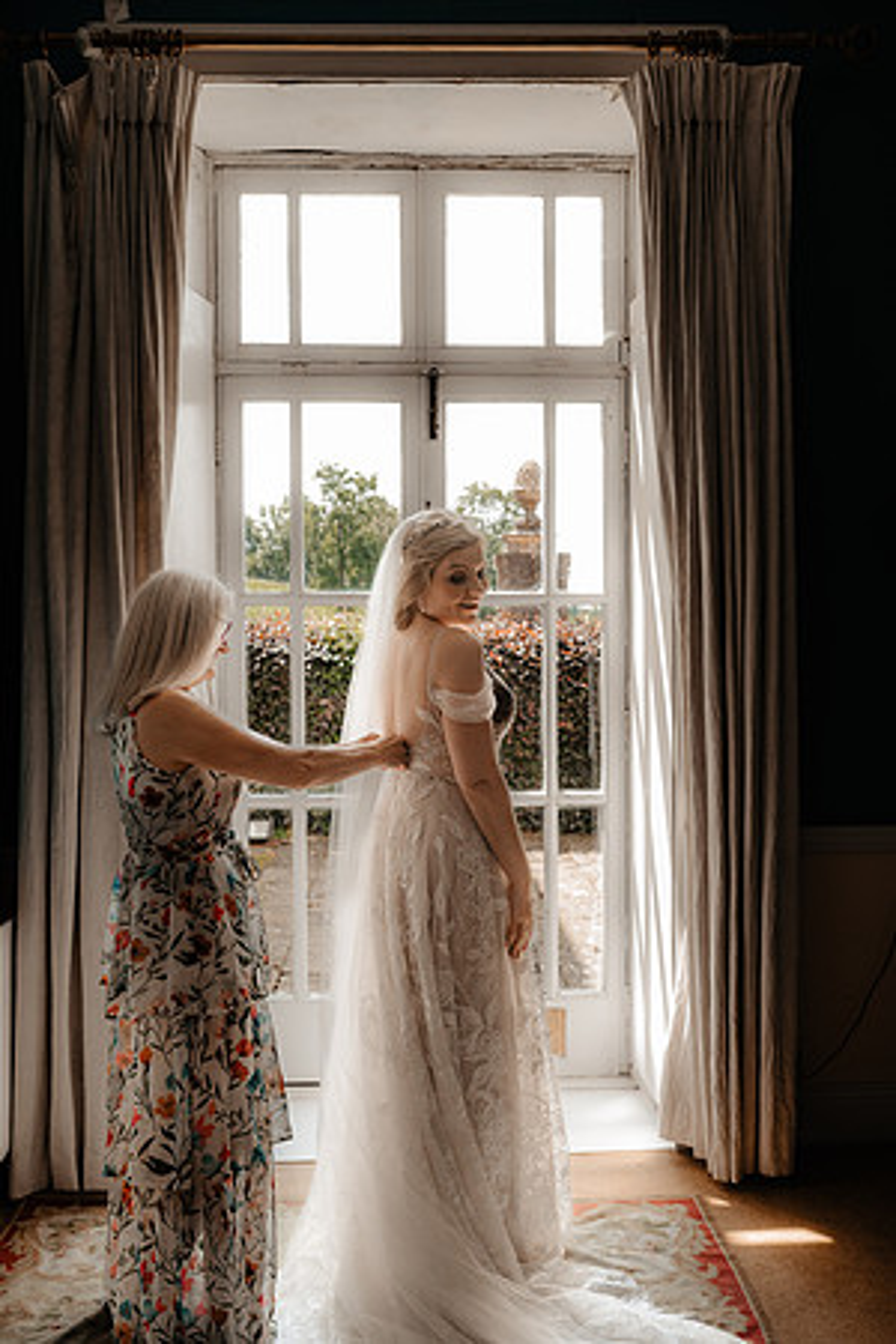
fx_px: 1307
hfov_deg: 37.9
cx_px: 448
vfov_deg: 54.4
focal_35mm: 35
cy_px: 672
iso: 320
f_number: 5
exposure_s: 1/160
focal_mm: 35
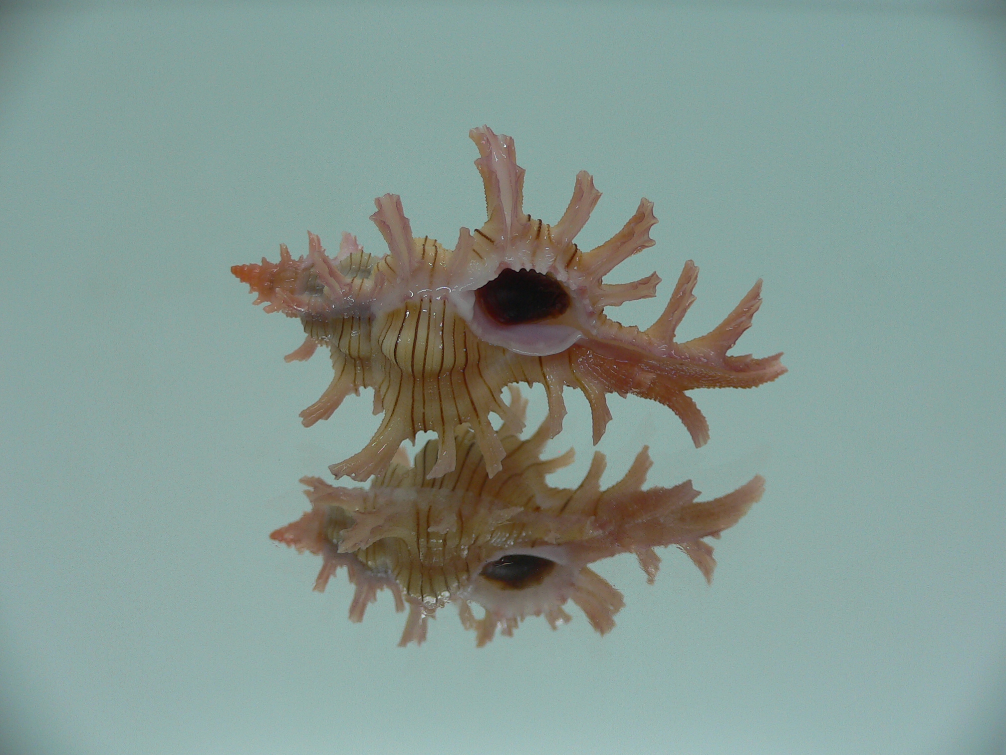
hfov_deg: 52.6
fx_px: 1017
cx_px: 503
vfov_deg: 40.7
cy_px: 378
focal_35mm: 35
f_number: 2.8
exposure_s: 1/60
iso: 80
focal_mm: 4.6
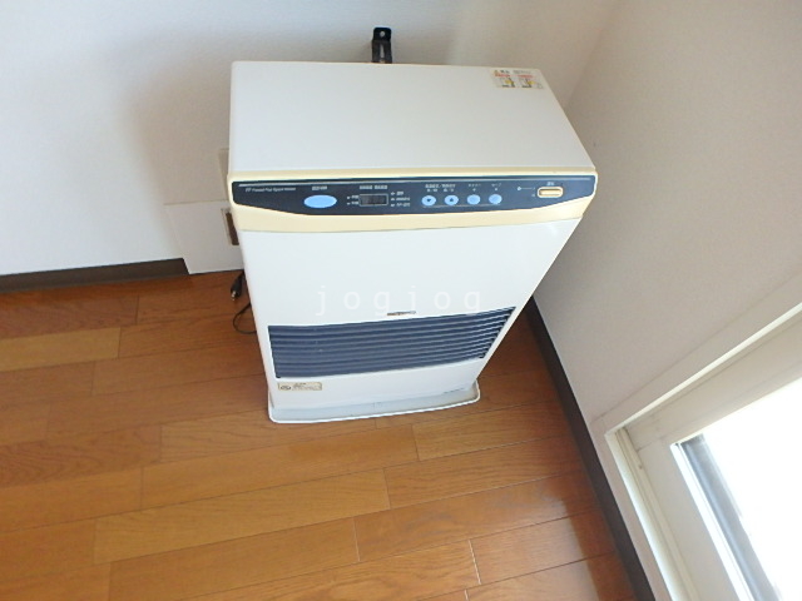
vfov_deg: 63.4
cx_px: 401
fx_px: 487
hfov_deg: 79.0
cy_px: 300
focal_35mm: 21
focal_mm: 3.7
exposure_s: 1/30
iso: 500
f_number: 3.5
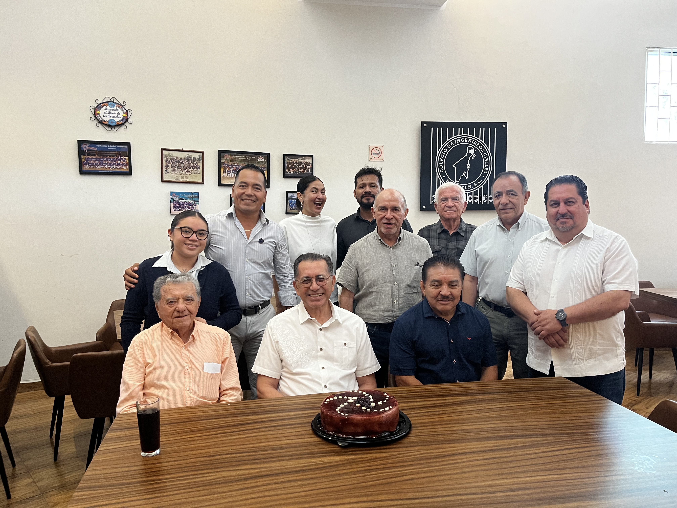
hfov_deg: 67.3
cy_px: 254
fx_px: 508
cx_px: 338
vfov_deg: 53.1
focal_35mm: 26
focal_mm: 5.1
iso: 250
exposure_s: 1/60
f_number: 1.6
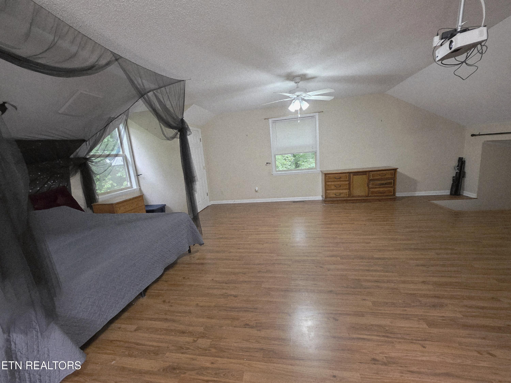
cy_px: 192
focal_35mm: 13
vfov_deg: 89.9
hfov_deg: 106.2
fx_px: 192
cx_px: 256
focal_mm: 2.2
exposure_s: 1/60.2
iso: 500
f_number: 1.9
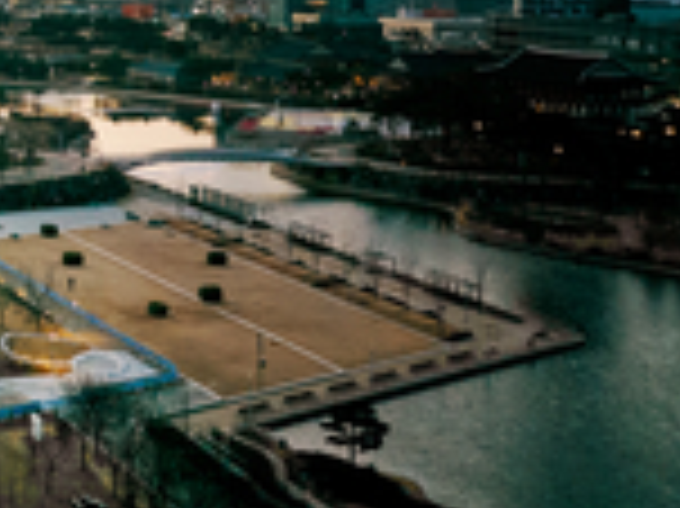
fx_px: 1747
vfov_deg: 16.1
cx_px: -493
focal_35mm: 89
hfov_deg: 18.1
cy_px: -38
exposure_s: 1/60
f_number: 3.2
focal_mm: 12.29
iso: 800
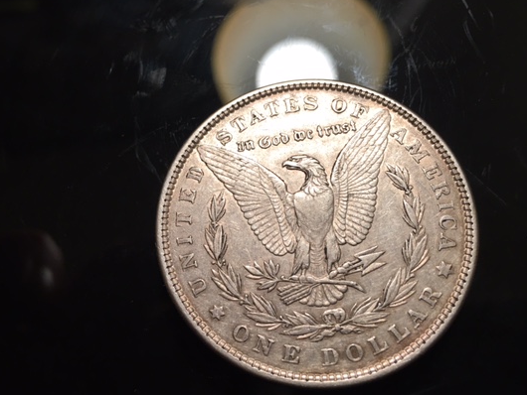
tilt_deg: -74.2
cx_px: 229
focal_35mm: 35
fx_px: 533
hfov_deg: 52.4
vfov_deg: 40.7
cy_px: 209
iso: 32
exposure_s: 1/30
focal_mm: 4.15
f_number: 2.2
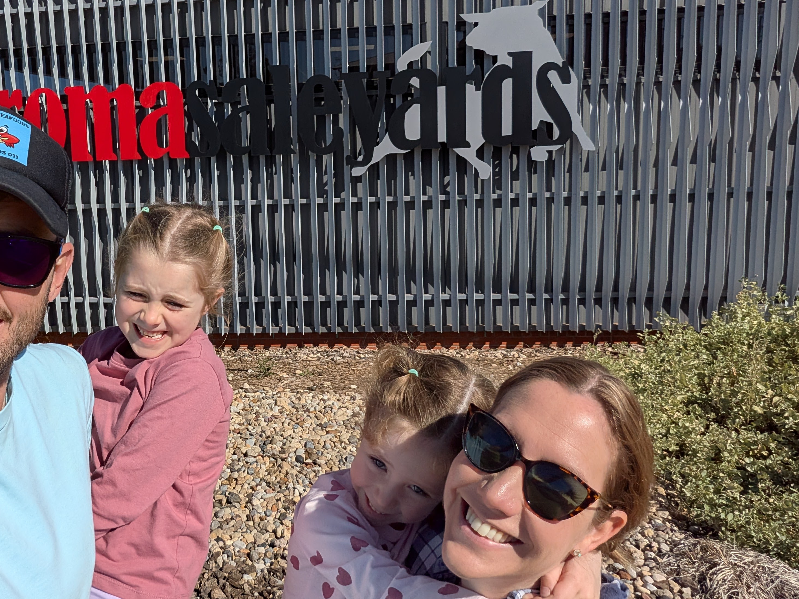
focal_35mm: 29
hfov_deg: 60.1
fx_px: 669
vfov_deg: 47.7
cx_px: 262
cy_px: 220
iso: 44
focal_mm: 2.74
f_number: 2.2
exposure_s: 1/3030
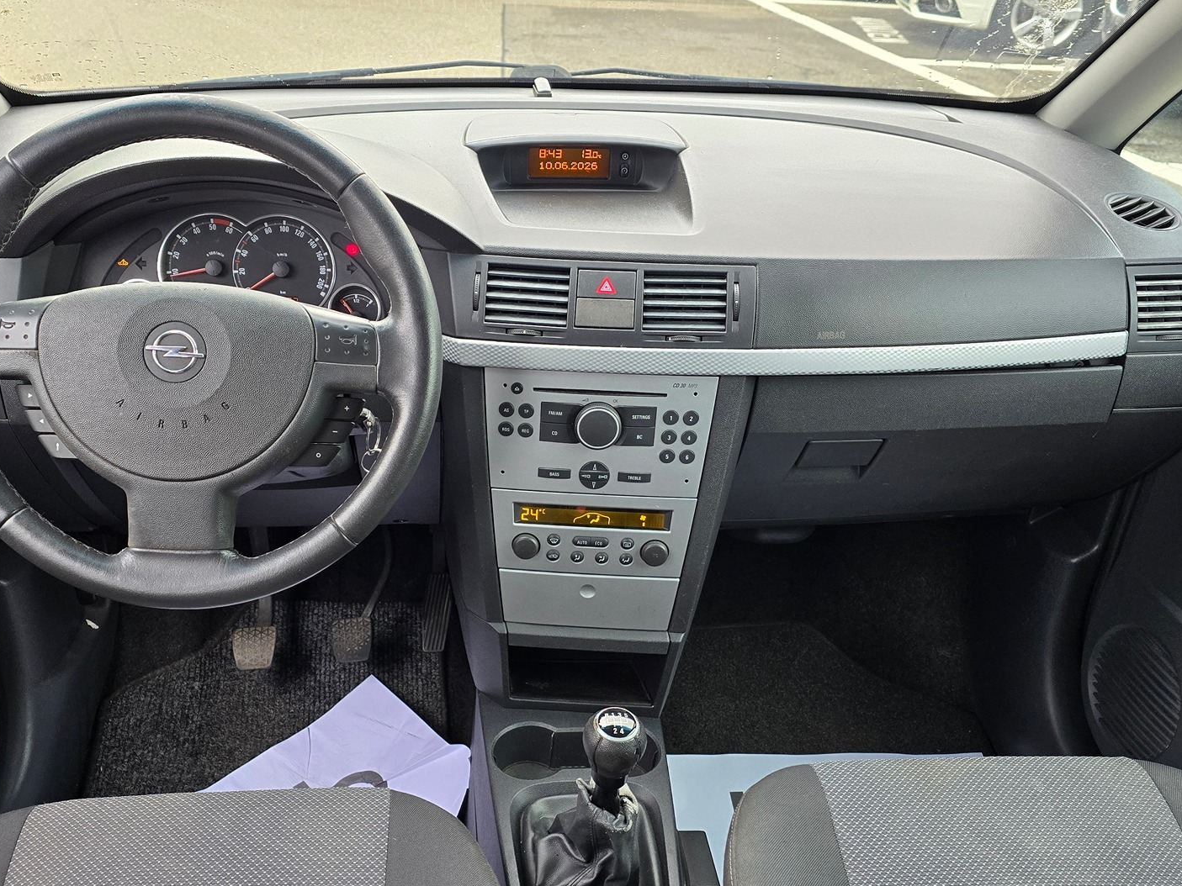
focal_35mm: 33
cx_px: 553
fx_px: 1127
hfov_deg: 55.3
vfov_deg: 42.8
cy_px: 527
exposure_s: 1/180
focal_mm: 6.3
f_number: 1.7
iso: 160
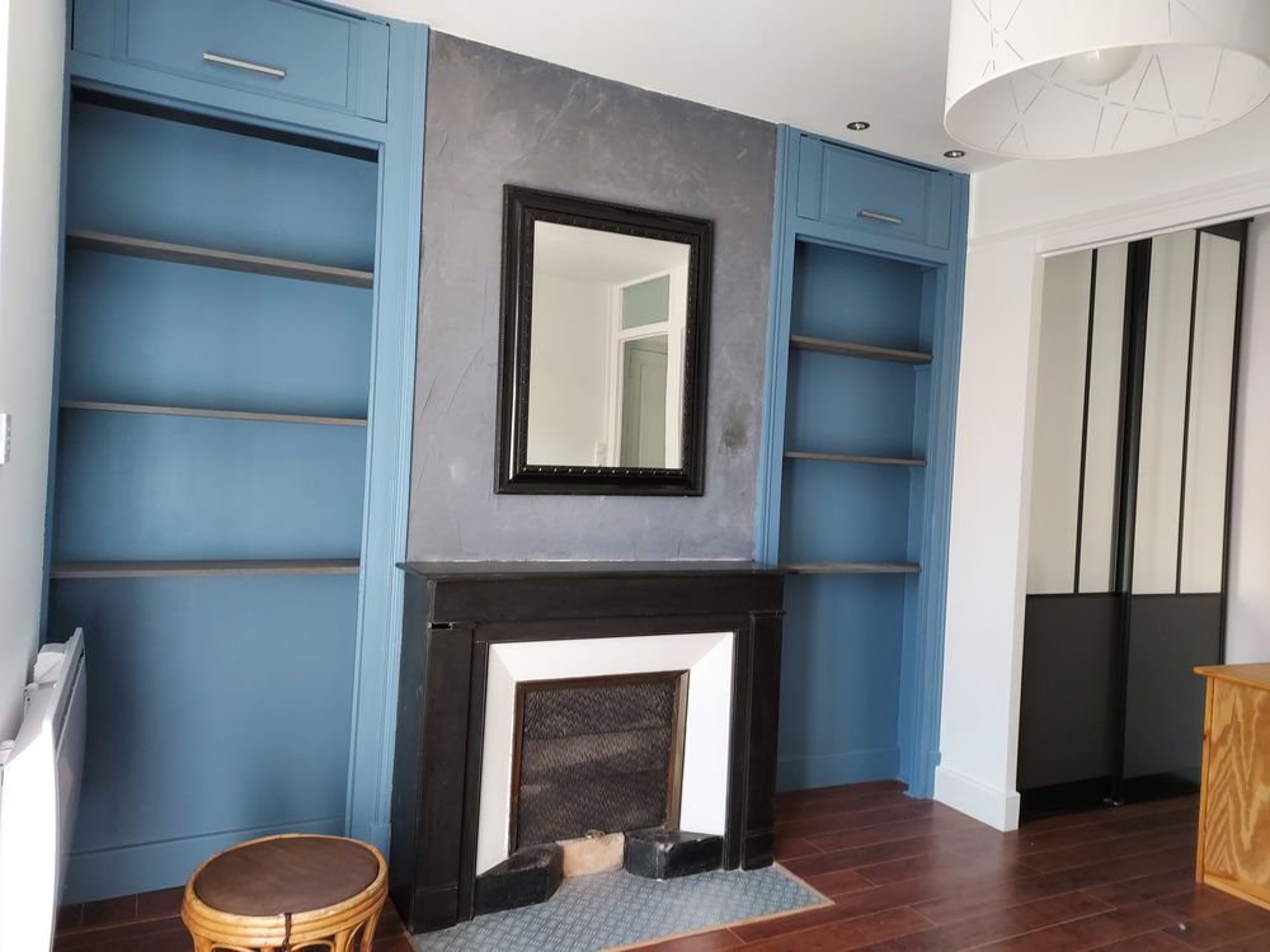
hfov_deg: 71.6
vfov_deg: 56.8
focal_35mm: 24
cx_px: 635
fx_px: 881
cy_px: 476
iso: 125
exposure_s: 1/50
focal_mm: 4.6
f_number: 1.8
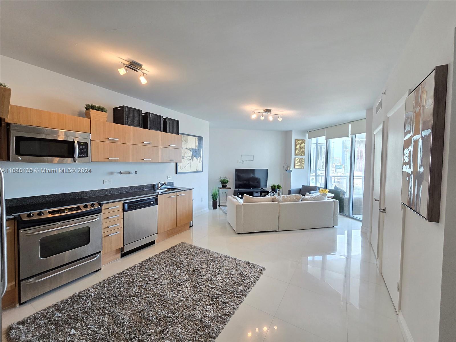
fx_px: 171
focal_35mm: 13
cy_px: 171
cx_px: 228
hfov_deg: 106.2
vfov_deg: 89.9
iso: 200
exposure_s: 1/60
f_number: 2.2
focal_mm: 2.2
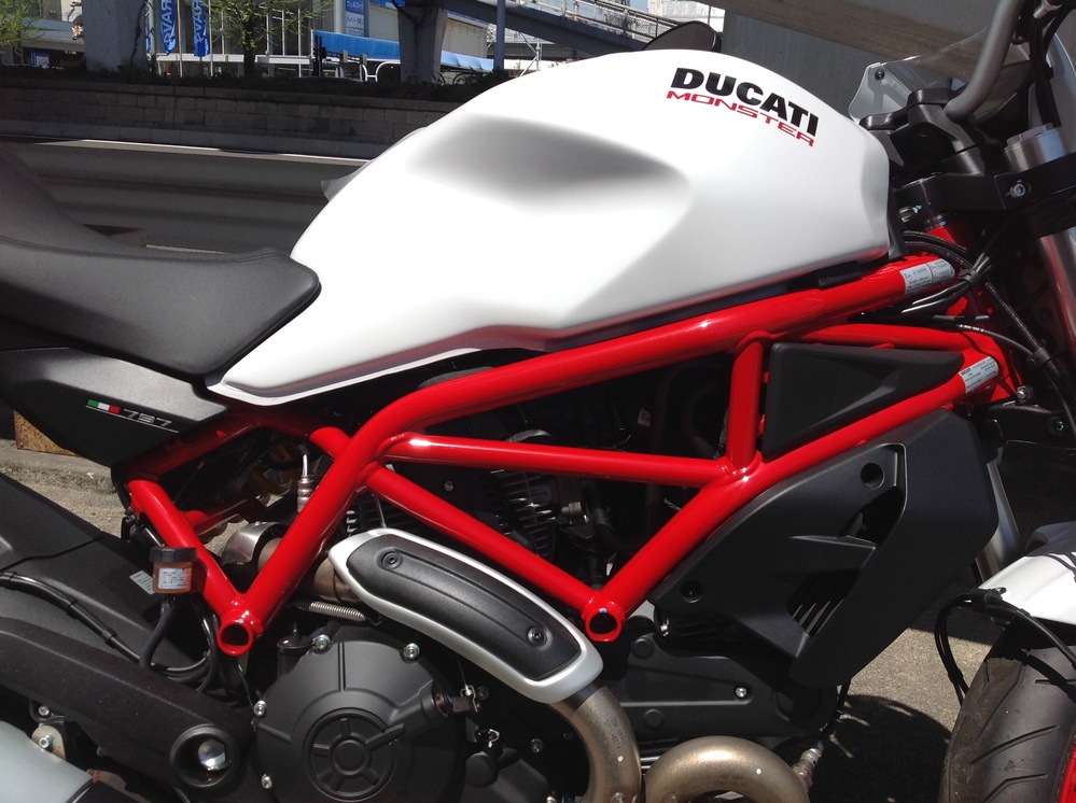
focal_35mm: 35
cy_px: 402
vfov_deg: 40.6
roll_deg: -3.4
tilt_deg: -16.3
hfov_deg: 52.7
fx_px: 1086
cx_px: 538
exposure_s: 1/2016
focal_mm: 4.28
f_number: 2.4
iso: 50
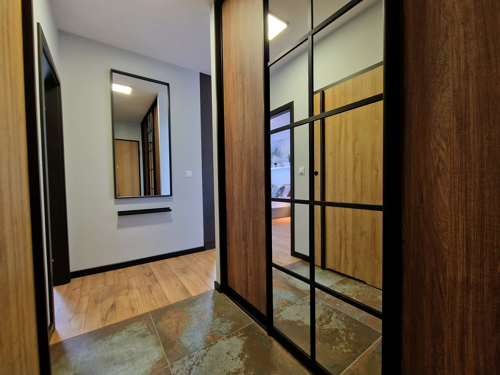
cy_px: 188
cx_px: 250
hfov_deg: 106.2
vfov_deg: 89.9
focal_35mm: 13
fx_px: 188
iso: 320
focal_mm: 2.2
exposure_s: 1/50
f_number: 2.2
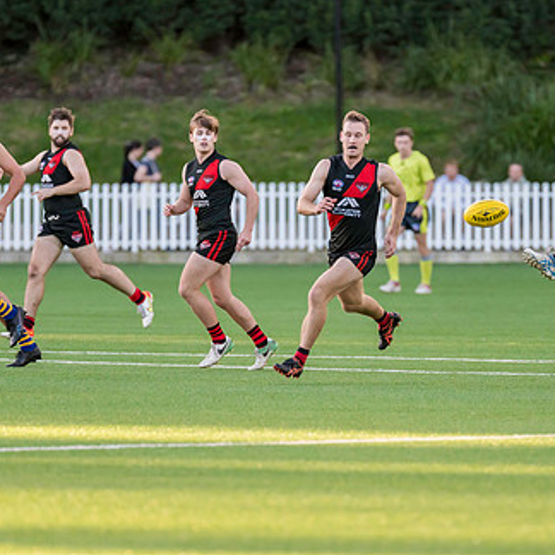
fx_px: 9106
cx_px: 336
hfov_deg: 3.5
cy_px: 290
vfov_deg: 3.5
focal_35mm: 502
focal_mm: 330
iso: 800
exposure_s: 1/2000
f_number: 4
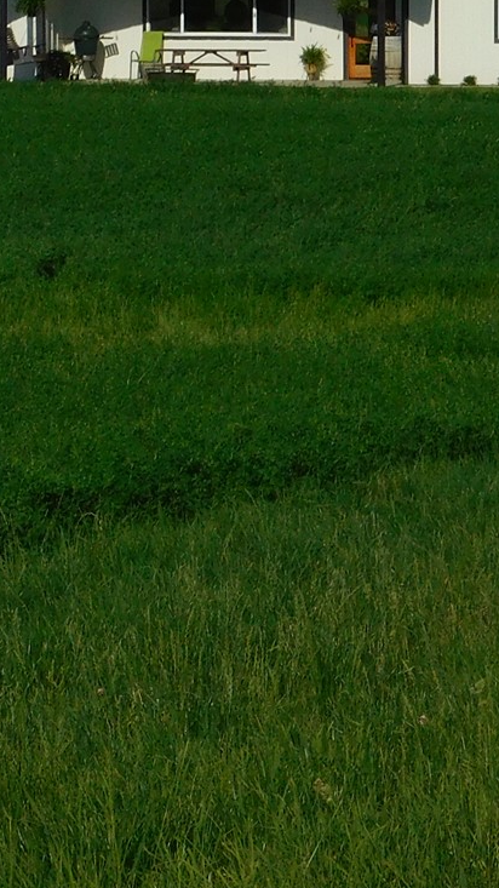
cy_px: 102
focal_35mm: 277
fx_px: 6520
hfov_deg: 4.4
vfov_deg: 7.8
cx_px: 220
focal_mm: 16.1
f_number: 9
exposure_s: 1/640
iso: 125
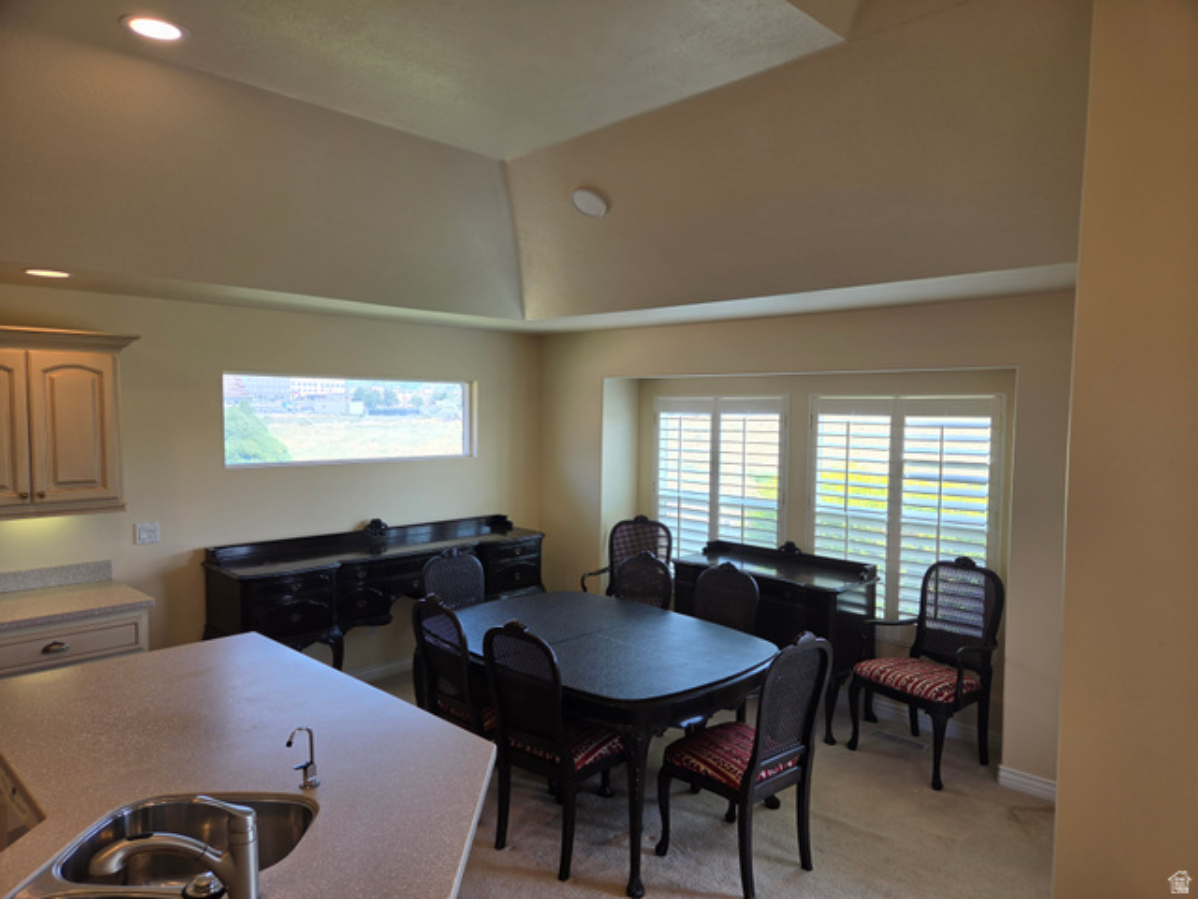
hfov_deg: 73.9
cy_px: 450
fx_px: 796
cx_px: 599
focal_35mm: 23
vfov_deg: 58.9
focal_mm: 5.4
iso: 25
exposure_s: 1/120
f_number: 1.8
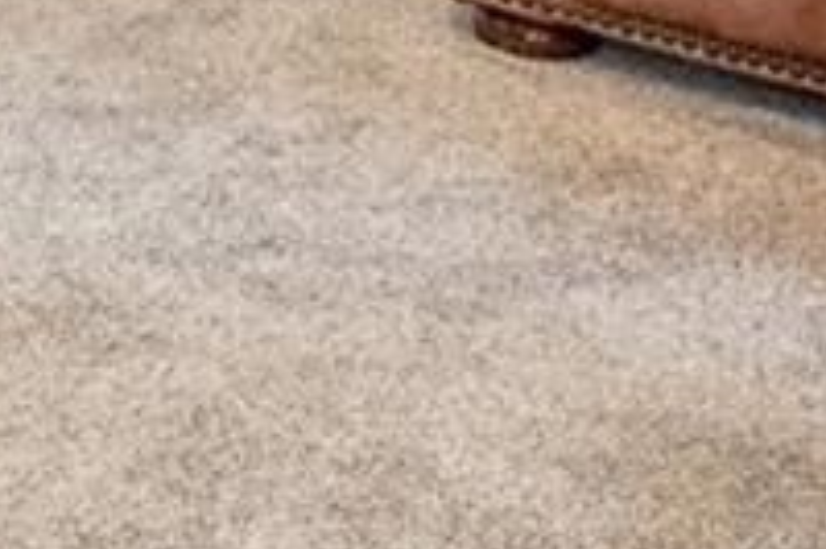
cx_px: -322
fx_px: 2568
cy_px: -896
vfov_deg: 10.1
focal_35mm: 112
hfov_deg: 16.9
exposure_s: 1/5
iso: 400
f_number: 10
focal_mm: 14
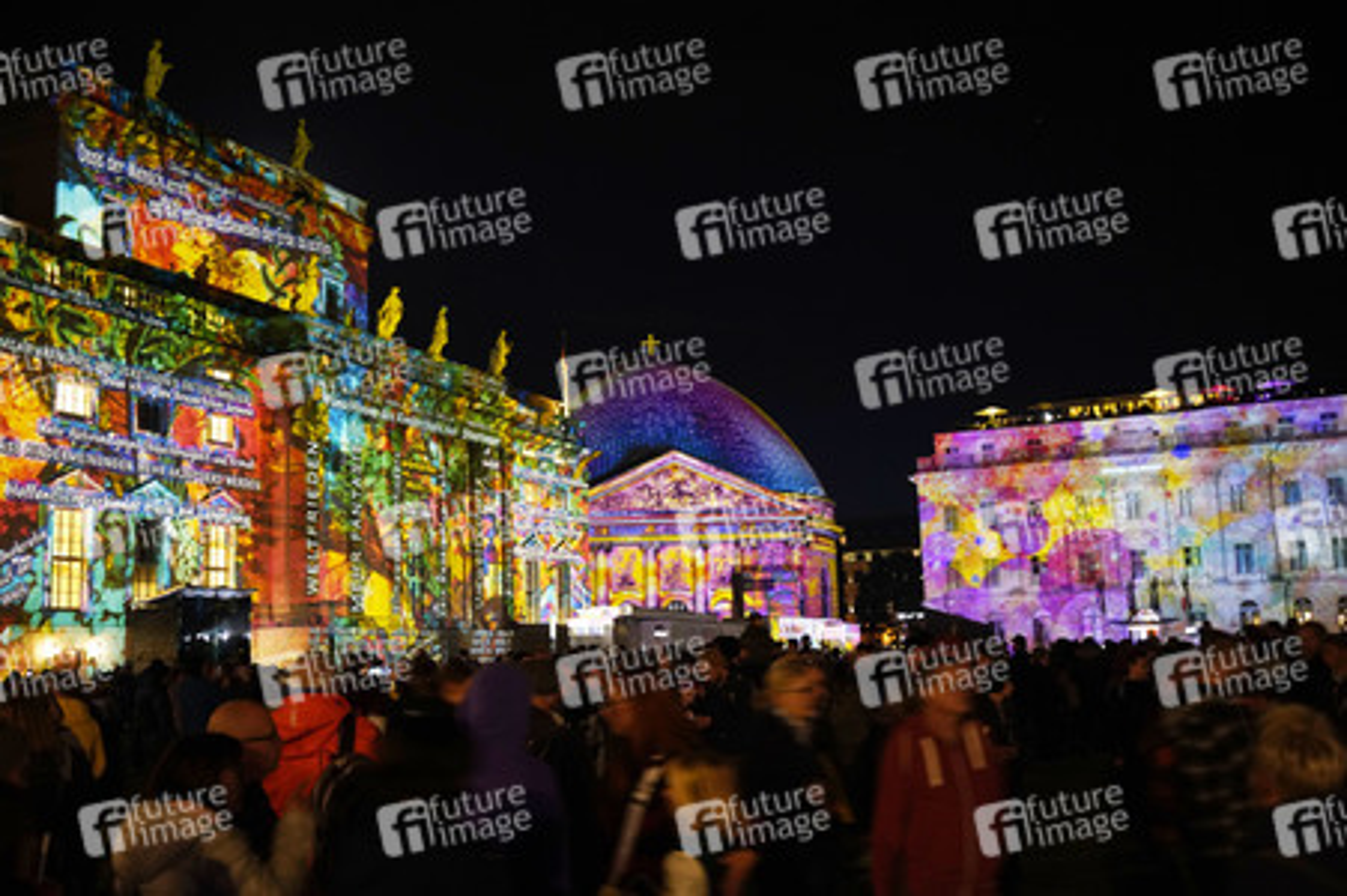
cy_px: 448
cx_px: 674
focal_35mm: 37
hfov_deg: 51.9
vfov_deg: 35.9
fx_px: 1383
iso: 1600
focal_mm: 37
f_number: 3.5
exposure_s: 1/10
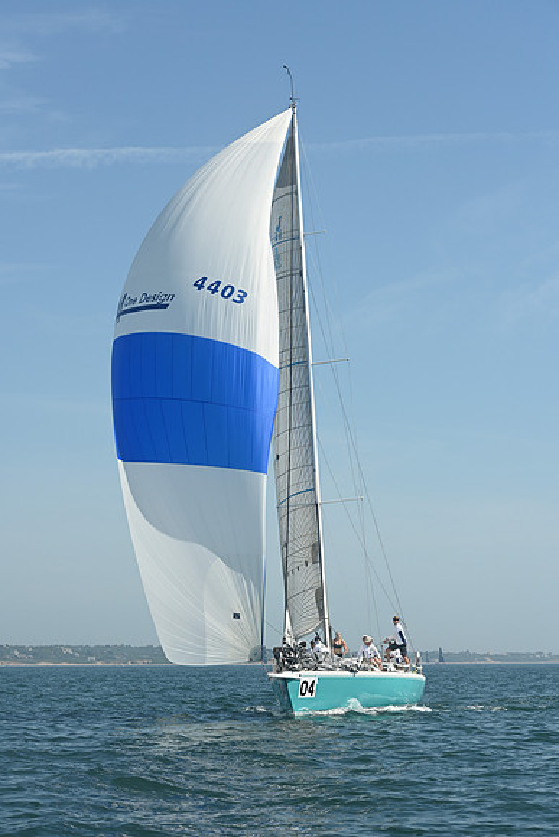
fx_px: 2141
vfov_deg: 22.1
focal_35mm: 92
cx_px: 280
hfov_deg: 14.9
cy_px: 418
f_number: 8
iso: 320
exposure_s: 1/1000
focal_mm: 92
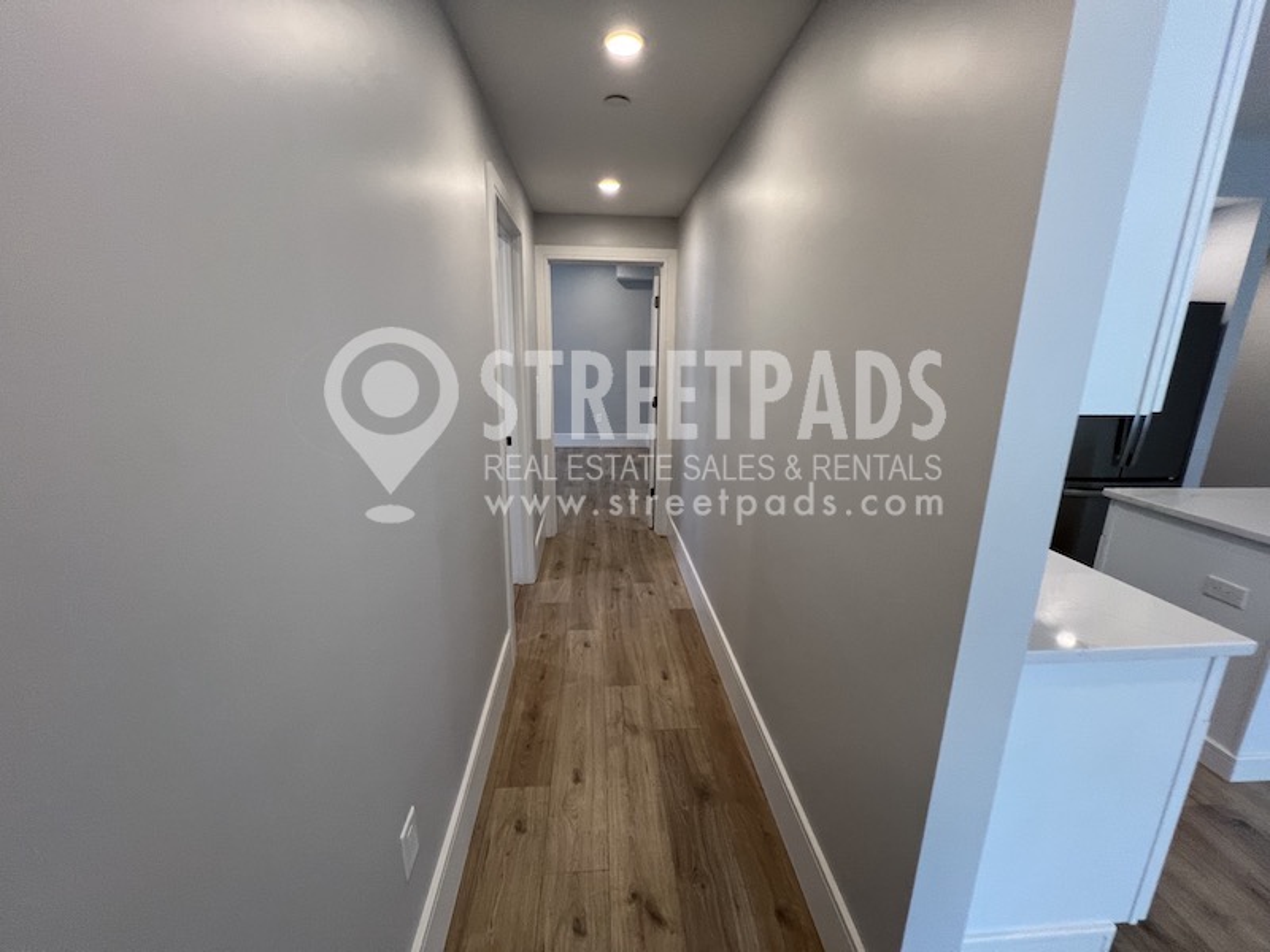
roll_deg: +2.2
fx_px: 477
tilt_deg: -8.6
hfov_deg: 106.2
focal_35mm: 13
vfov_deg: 89.9
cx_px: 635
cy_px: 476
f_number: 1.8
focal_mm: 1.57
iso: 125
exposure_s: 1/120
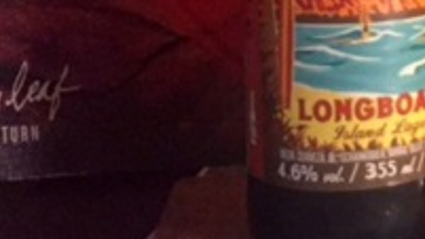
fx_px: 1149
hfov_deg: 19.1
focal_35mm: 102
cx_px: 579
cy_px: -77
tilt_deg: -4.2
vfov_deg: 11.5
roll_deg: -0.8
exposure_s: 1/33
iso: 250
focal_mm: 4.15
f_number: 2.2
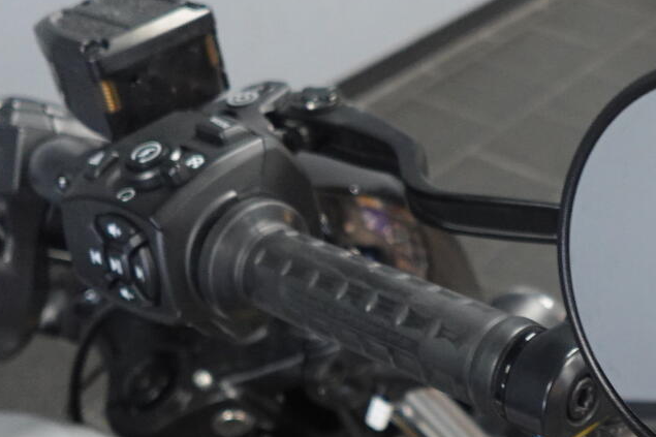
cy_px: 270
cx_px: 557
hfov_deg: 30.8
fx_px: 1148
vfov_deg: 21.5
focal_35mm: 63
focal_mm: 7.6
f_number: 2
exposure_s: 1/80
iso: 800
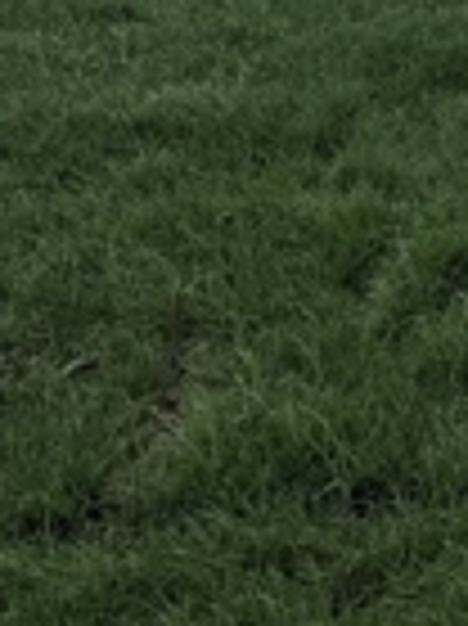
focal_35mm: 115
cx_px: 806
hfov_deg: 12.0
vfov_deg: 14.7
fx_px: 2076
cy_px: -547
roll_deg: +0.7
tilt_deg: +1.8
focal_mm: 6.76
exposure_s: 1/5714
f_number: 1.78
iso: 80
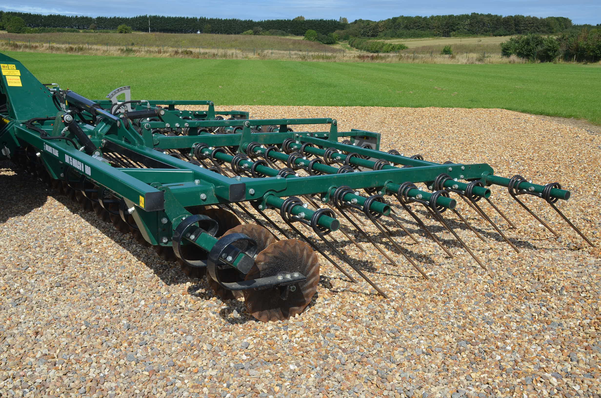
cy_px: 199
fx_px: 650
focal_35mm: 39
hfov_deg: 49.6
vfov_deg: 34.1
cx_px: 300
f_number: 8
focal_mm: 26
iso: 125
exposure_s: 1/250
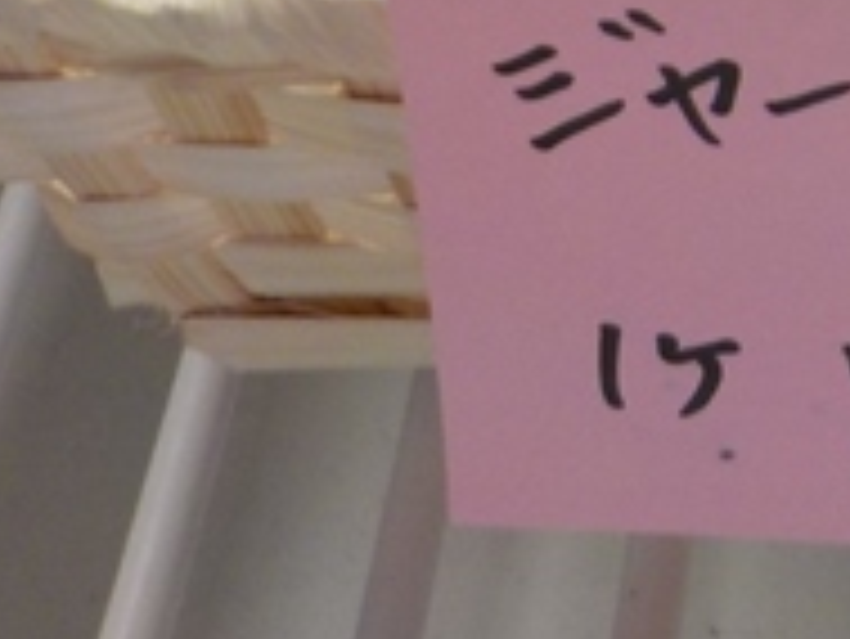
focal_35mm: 114
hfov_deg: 15.7
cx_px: 1331
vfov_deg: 12.2
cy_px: -432
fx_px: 2801
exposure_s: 1/30
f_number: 3.3
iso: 160
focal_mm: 4.1
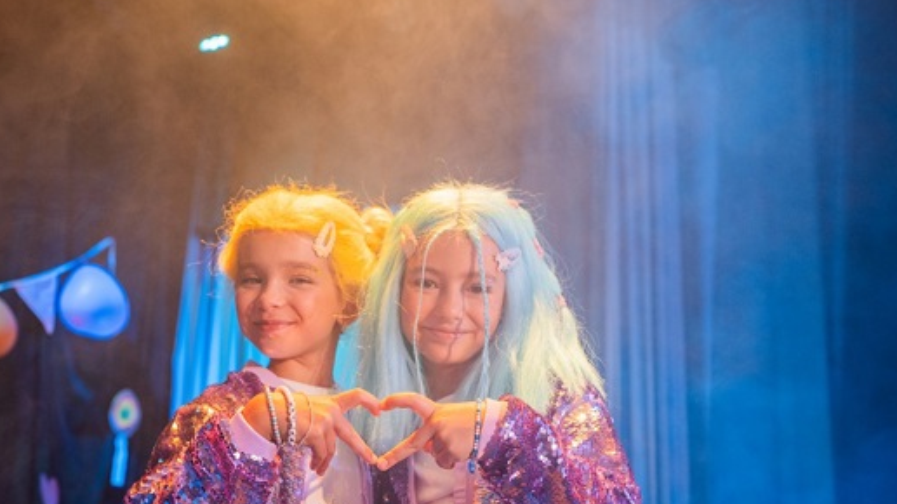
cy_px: 343
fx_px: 1165
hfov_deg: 41.9
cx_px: 355
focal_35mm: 49
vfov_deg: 24.3
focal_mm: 35
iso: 1250
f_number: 3.2
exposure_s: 1/250
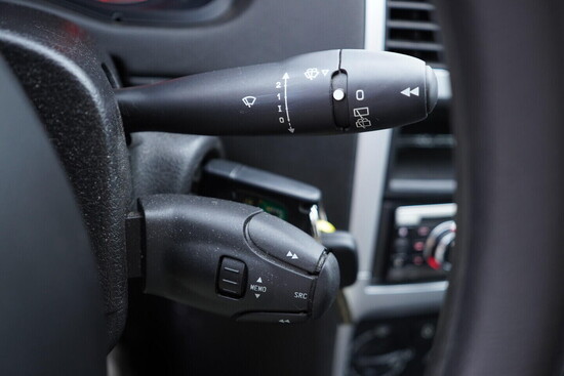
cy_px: 188
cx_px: 282
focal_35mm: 36
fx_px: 564
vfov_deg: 36.9
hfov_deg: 53.1
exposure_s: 1/40
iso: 400
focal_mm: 24
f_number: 2.8
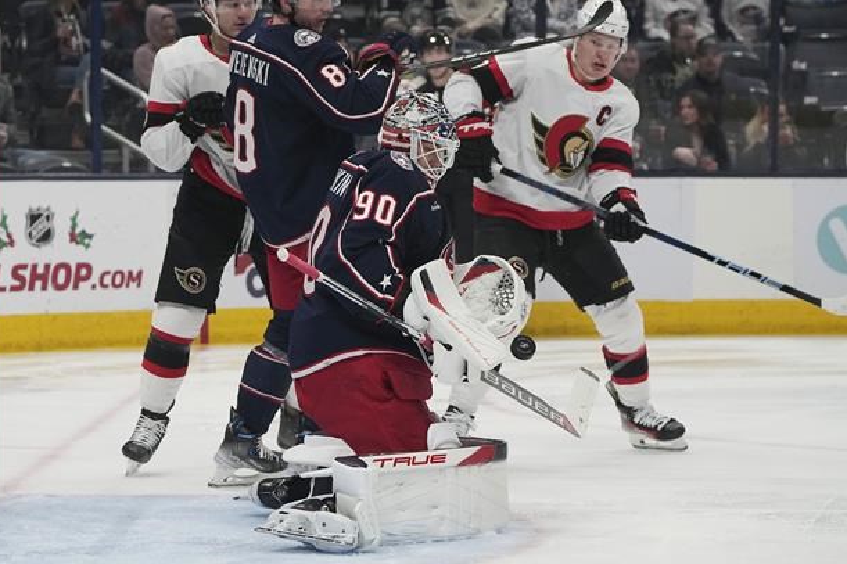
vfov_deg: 11.8
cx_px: 434
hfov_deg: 17.6
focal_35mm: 116
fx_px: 2728
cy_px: 267
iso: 4000
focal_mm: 109
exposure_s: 1/2000
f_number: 4.5
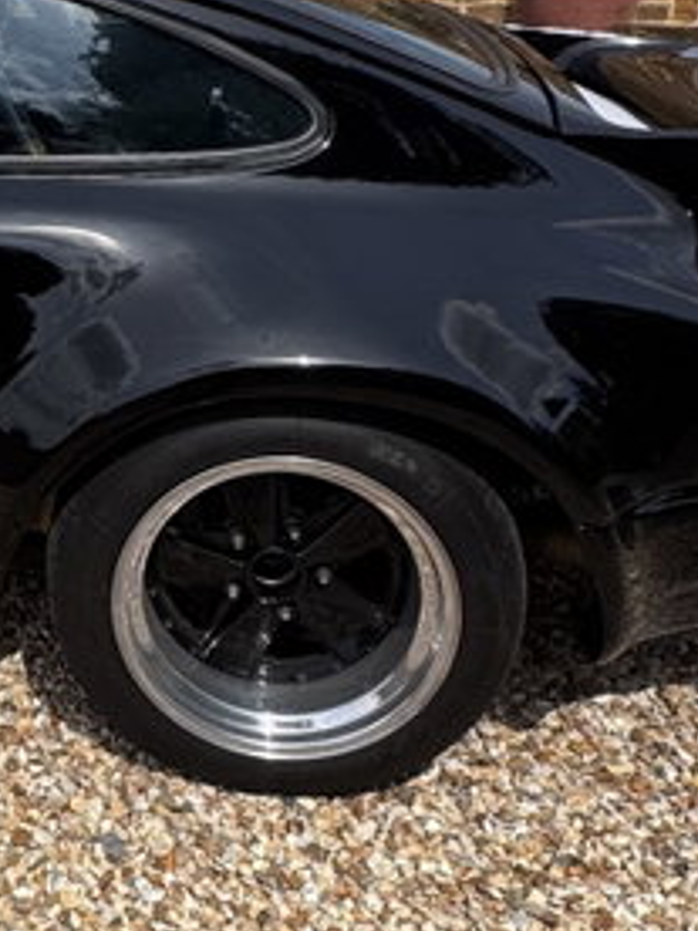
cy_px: 246
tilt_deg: -17.0
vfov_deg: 36.1
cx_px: -148
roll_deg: +2.9
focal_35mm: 52
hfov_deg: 25.1
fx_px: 1398
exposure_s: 1/1449
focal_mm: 2.22
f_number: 2.2
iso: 50
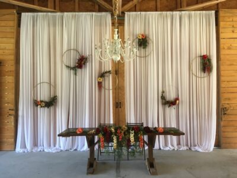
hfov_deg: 61.7
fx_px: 199
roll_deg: +1.3
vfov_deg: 48.2
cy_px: 89
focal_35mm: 29
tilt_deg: +0.6
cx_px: 118
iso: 80
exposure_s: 1/30
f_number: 2.2
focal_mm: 4.15
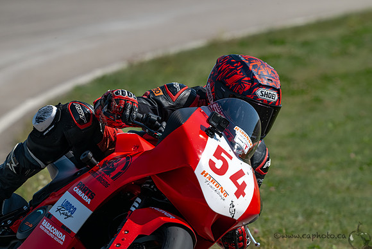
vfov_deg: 2.3
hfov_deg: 3.4
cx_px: 186
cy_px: 124
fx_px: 6201
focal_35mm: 600
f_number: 11
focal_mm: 600
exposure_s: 1/1250
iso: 500
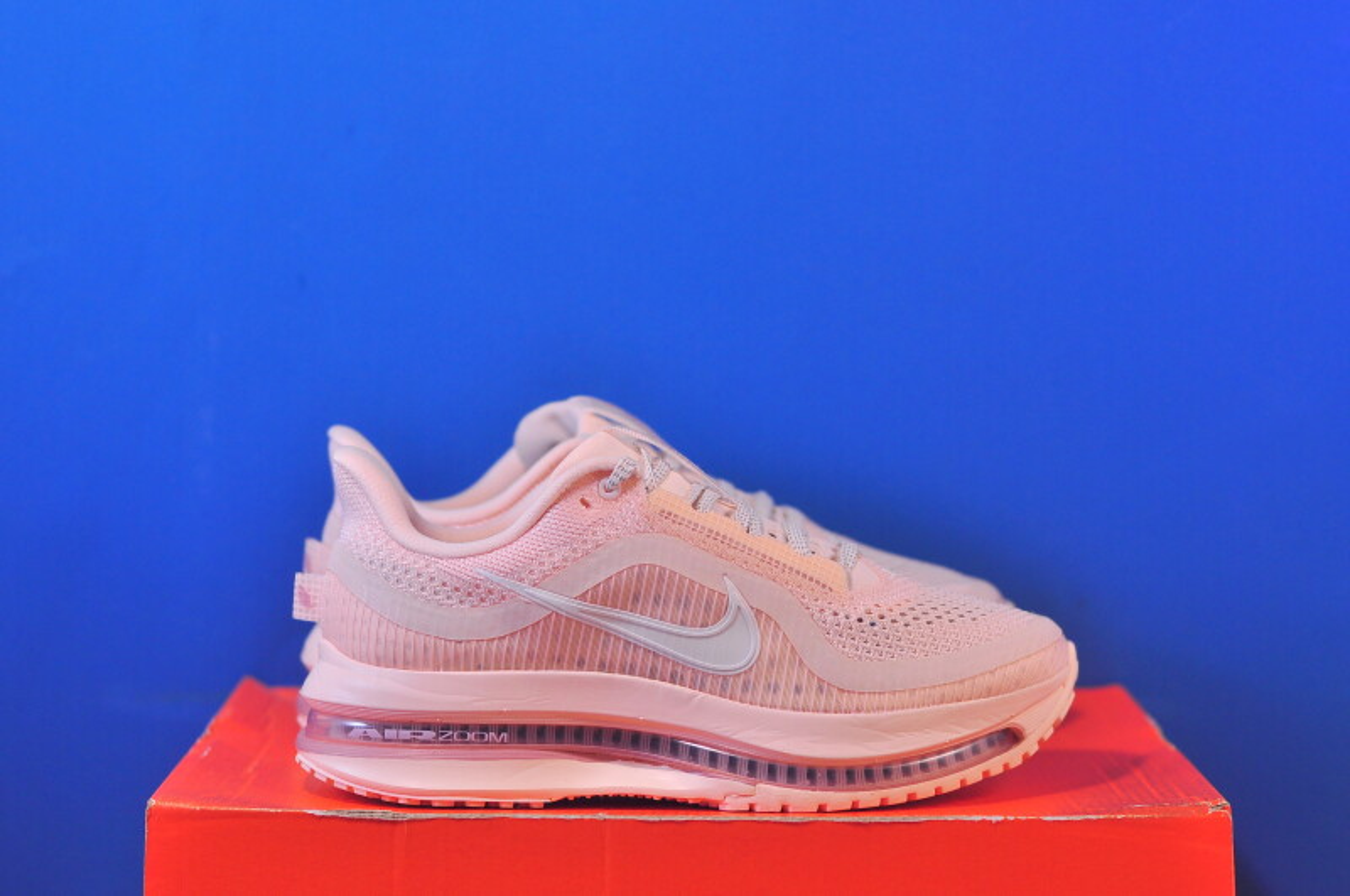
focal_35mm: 75
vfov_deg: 18.1
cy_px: 448
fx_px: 2808
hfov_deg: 27.0
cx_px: 675
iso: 250
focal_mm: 50
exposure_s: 1/320
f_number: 2.8
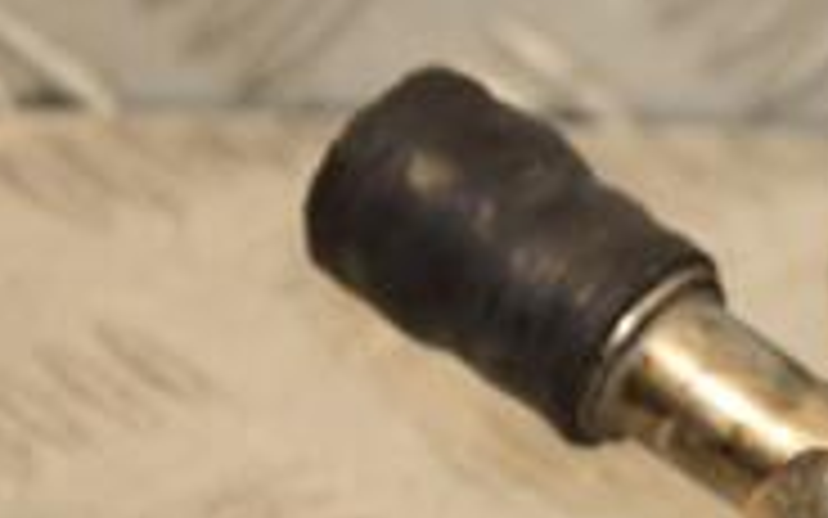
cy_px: 320
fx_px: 7875
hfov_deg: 5.9
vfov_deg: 3.8
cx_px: 1274
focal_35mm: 349
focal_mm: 70
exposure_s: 1/200
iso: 800
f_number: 5.3
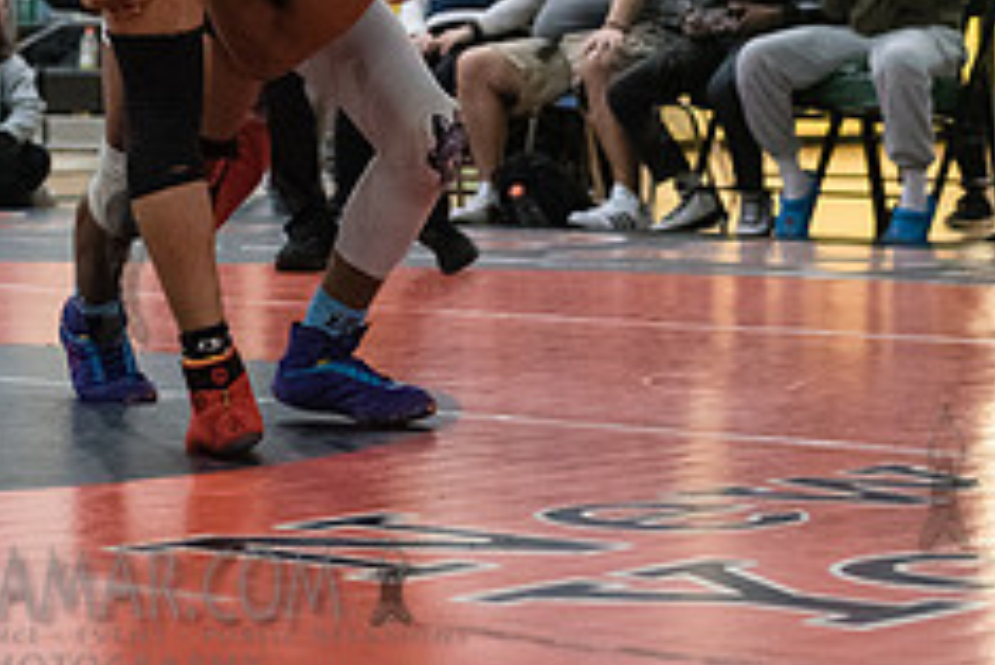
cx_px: 123
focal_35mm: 153
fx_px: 4231
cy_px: -138
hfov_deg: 13.3
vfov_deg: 8.9
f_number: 3.2
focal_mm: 62
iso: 8000
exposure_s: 1/500
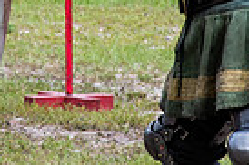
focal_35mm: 958
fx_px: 6618
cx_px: 29
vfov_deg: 1.4
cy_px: -43
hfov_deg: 2.2
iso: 100
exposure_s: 1/160
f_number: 8
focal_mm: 120
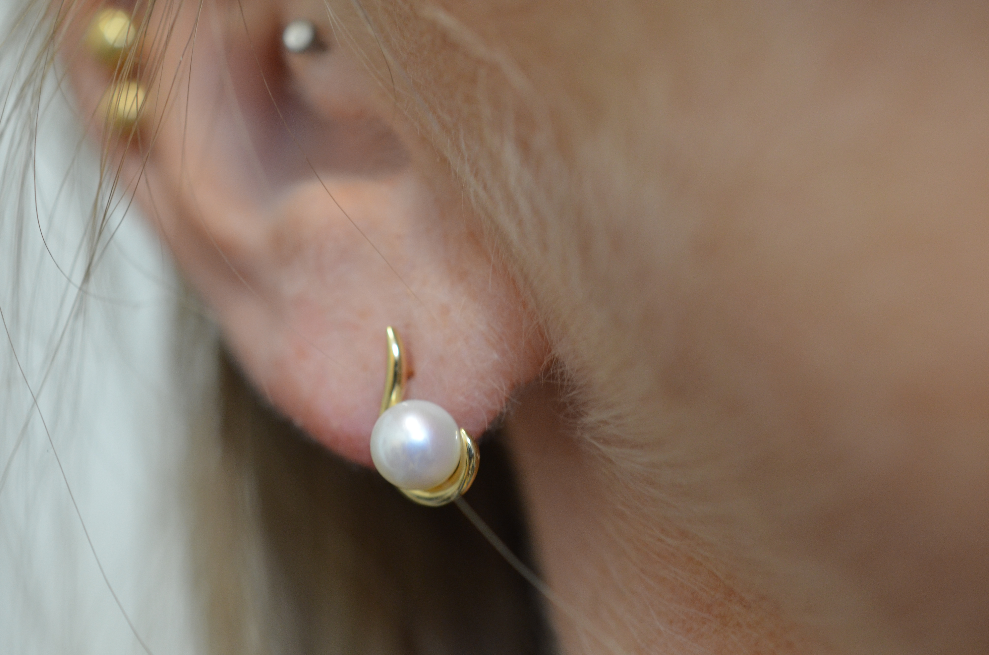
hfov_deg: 33.5
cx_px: 494
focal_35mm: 60
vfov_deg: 22.5
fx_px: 1645
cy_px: 328
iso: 800
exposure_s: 1/60
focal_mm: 40
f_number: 5
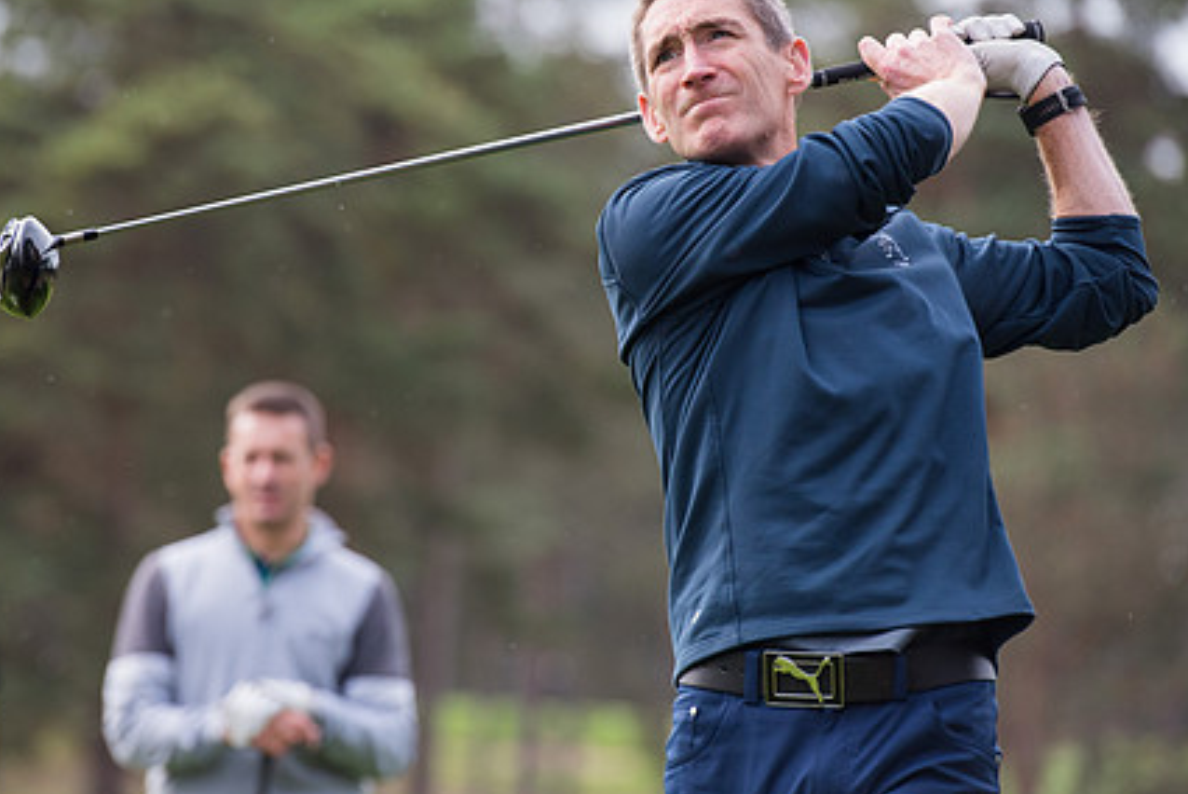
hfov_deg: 7.5
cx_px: 481
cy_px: 348
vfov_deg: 5.0
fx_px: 9015
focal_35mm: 273
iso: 1000
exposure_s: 1/1250
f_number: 4
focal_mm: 200
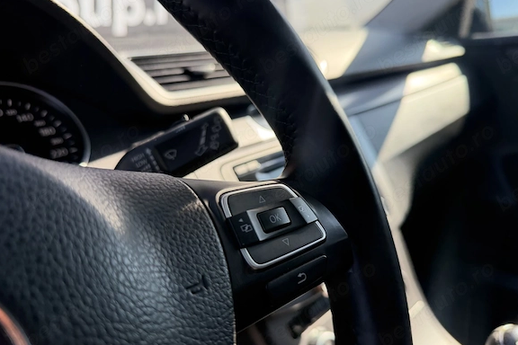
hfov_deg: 69.4
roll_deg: +5.2
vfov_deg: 49.5
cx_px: 269
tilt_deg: -17.1
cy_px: 179
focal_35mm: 26
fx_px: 374
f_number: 1.78
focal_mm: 6.76
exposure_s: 1/547
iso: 100
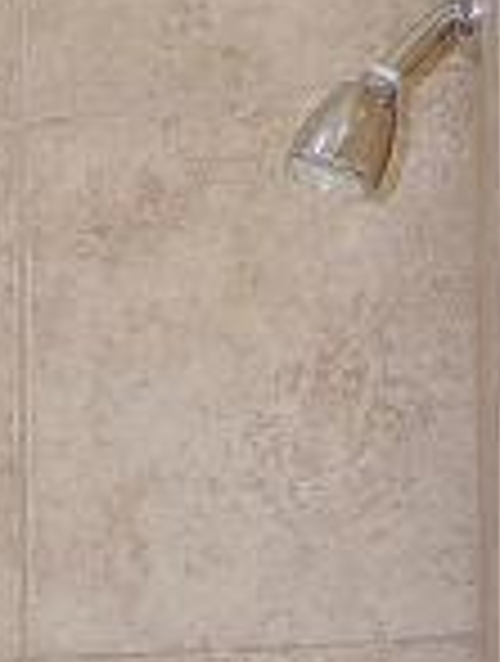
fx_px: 2397
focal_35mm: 125
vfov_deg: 14.7
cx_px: -680
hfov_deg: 10.4
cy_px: 982
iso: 400
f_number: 3
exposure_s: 1/40
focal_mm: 4.3
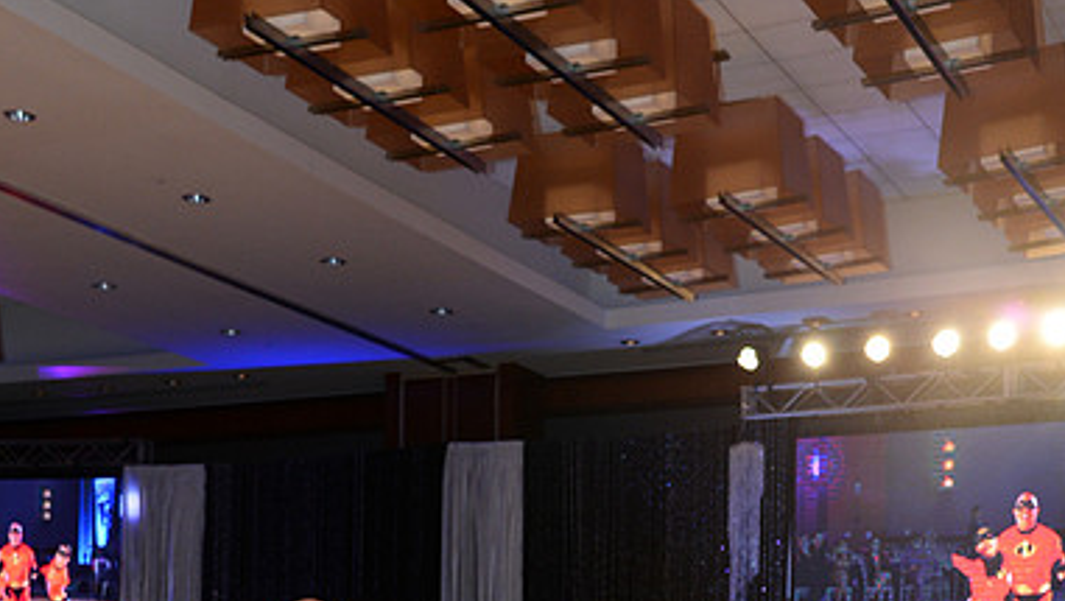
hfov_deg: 30.1
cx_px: 532
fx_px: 1978
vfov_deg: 16.5
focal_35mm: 70
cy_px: 738
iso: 2000
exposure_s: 1/250
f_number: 5
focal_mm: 44
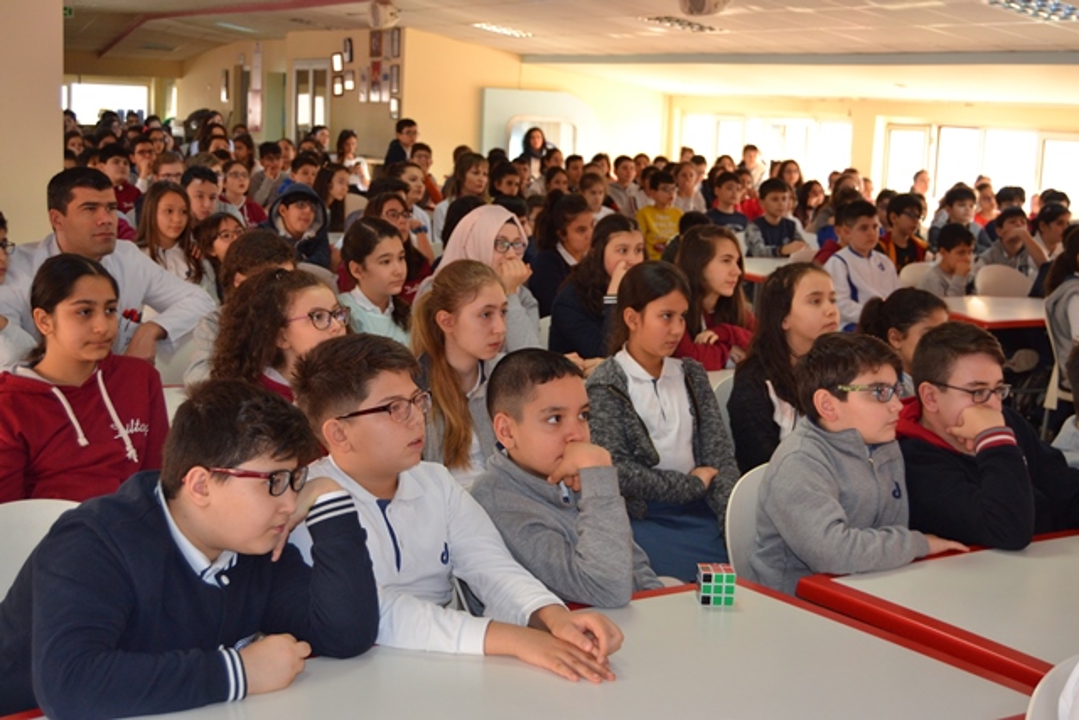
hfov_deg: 37.8
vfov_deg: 25.8
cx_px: 540
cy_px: 360
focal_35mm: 52
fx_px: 1574
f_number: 4.5
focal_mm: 35
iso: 720
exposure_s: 1/60
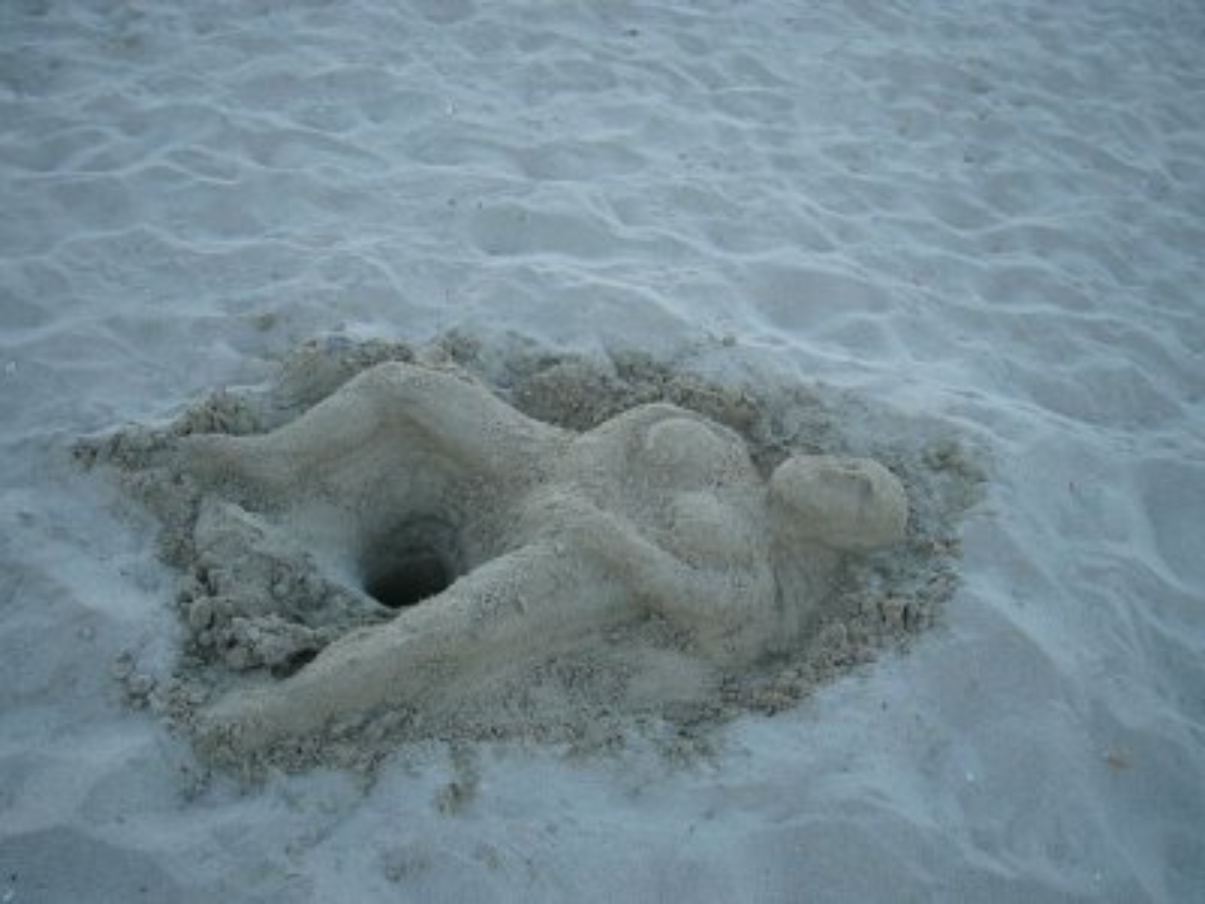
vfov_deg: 40.7
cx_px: 602
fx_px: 1218
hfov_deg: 52.6
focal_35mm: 35
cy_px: 452
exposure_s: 1/200
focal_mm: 5.8
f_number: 2.8
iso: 50
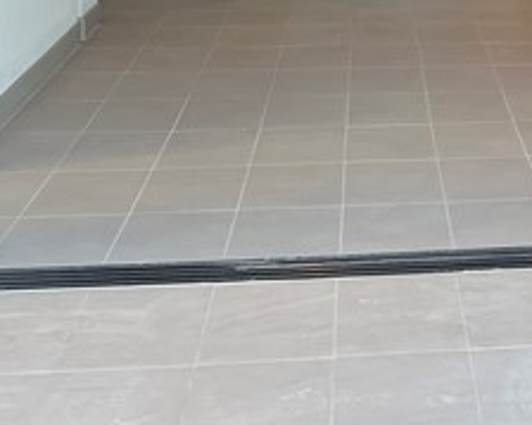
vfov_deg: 13.0
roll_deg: -1.8
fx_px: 1826
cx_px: 750
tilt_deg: -5.4
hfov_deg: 15.5
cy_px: -81
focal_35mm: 116
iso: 50
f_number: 1.5
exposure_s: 1/121
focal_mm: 5.7
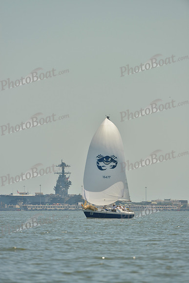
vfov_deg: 5.2
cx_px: 94
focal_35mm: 400
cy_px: 142
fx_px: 3148
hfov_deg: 3.4
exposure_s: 1/1250
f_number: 7.1
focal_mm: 400
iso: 200
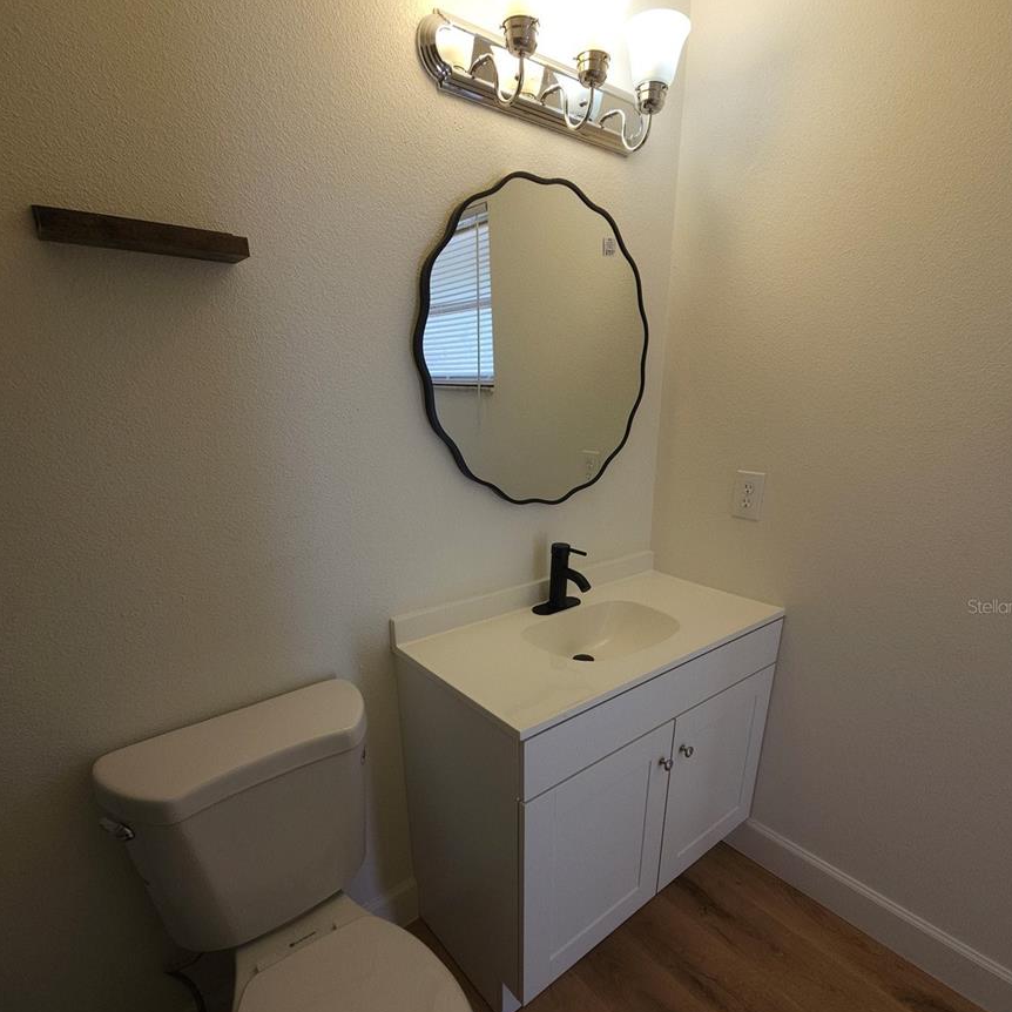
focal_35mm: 16
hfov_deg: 87.4
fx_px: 529
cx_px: 522
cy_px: 606
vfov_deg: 86.4
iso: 80
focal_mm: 2.2
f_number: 2.2
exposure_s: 1/120
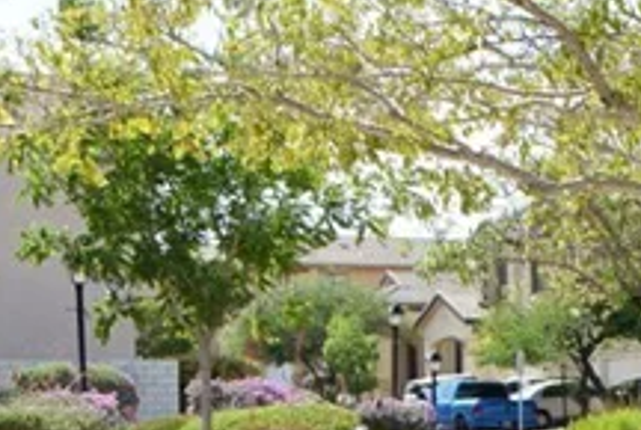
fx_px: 2534
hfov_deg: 13.1
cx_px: 1137
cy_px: 546
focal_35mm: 142
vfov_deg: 9.5
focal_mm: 20
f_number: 10
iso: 200
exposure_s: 1/400
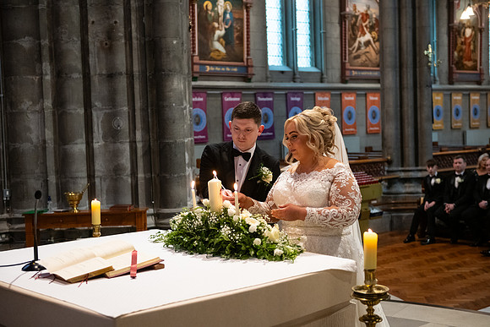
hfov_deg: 36.2
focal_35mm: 55
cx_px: 245
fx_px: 749
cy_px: 164
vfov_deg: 24.6
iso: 1250
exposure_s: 1/160
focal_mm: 55
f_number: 3.5
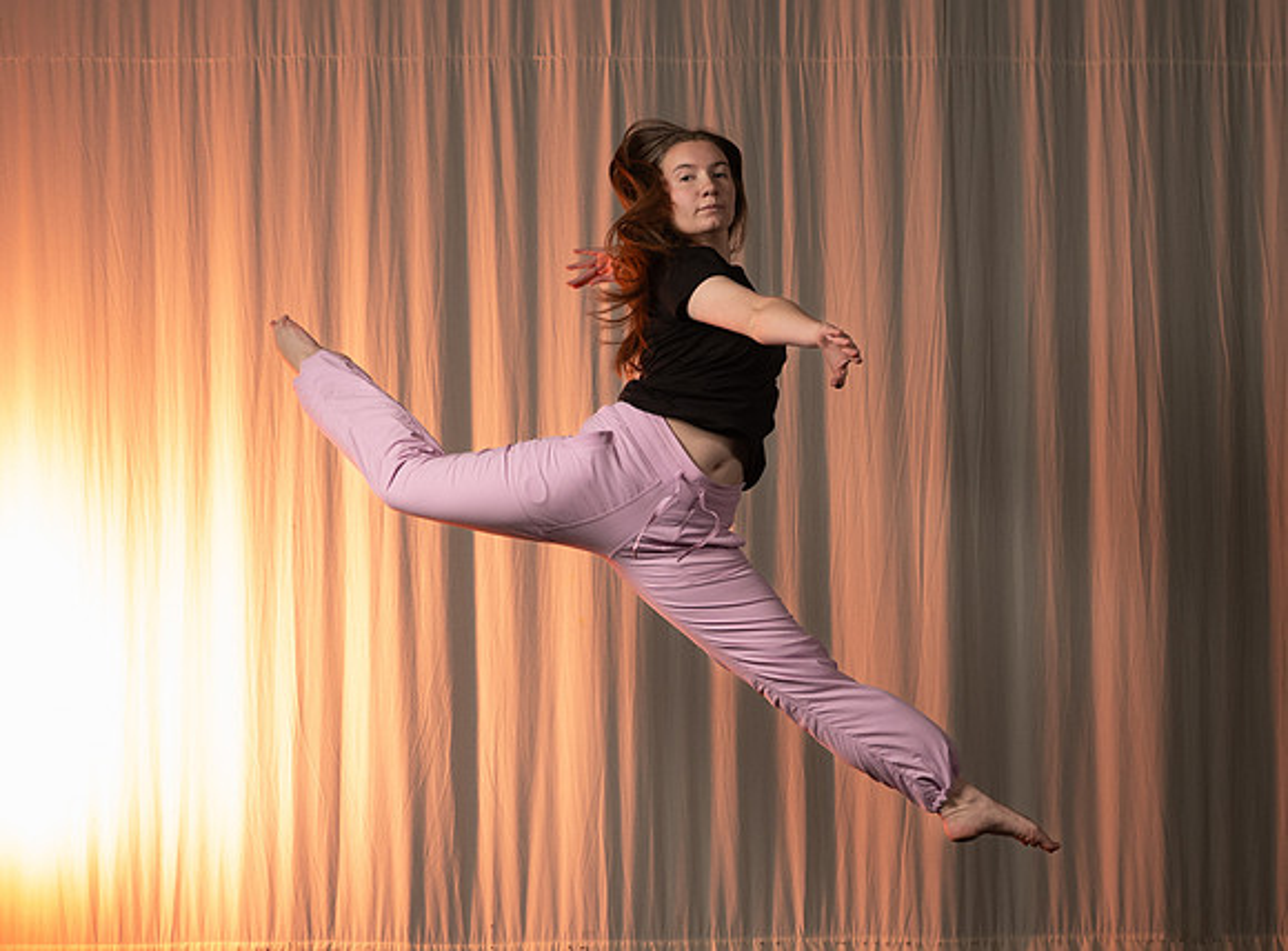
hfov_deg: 31.0
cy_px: 646
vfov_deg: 23.0
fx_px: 2323
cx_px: 572
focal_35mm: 63
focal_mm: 24
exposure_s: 1/200
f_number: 6.3
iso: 500
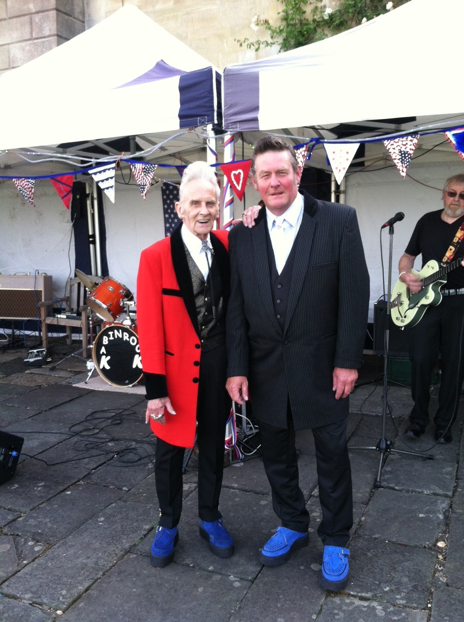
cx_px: 232
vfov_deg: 52.7
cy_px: 311
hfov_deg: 40.6
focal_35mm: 35
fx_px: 627
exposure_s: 1/67
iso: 80
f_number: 2.8
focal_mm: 3.85
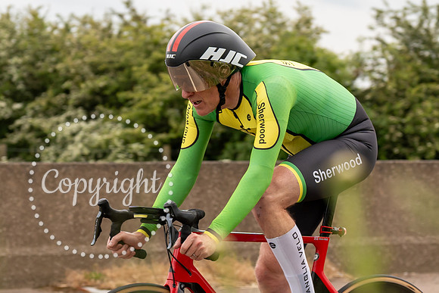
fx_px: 2629
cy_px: 130
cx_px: 257
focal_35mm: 216
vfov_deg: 6.4
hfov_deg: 9.5
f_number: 4
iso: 160
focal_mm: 70
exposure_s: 1/1000
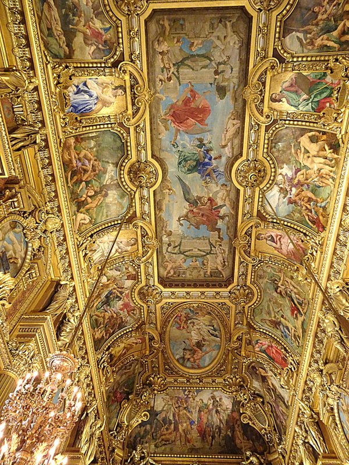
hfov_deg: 56.8
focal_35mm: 24
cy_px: 232
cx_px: 174
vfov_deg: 71.6
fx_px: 323
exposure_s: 1/15
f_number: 3.5
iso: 800
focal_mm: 4.1
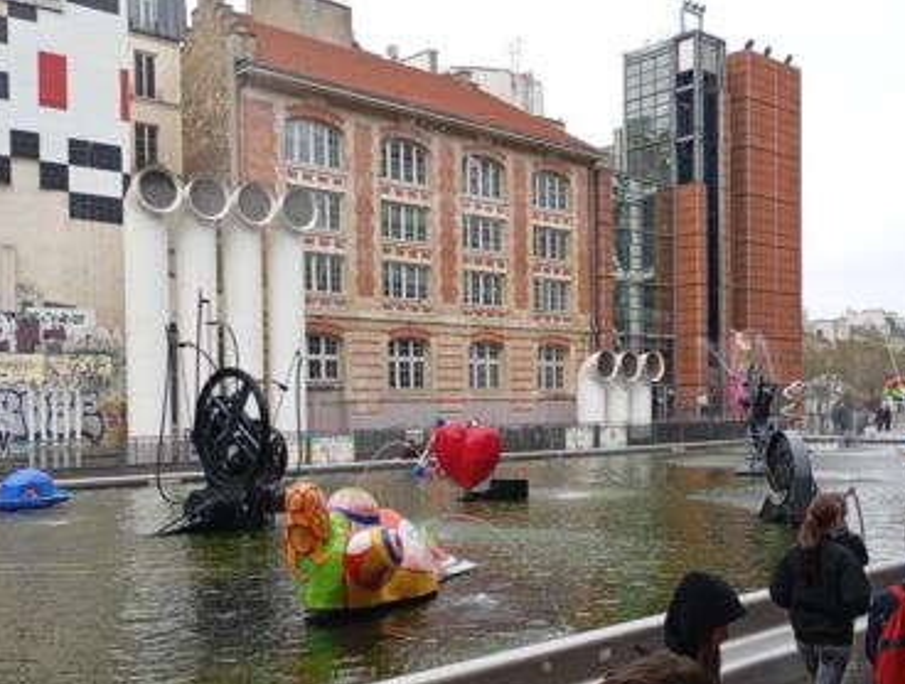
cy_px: 420
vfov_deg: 37.7
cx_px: 514
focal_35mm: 38
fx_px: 996
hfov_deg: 48.7
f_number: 1.8
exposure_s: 1/142
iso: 102
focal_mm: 4.27
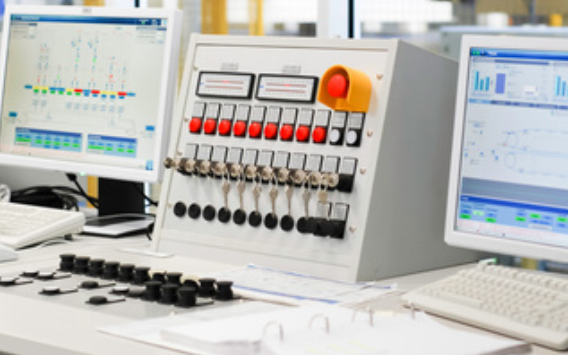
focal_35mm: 102
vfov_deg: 12.8
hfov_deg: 20.4
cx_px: 332
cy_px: 137
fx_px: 1579
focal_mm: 50
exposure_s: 1/160
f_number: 2.8
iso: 400
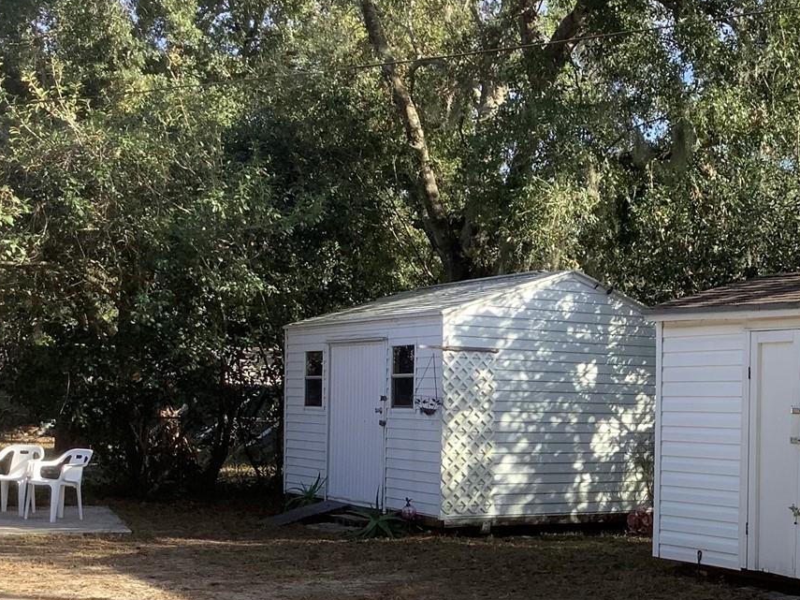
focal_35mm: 58
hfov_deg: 32.4
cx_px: 633
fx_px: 1340
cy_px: 477
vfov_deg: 24.8
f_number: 2.4
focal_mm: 3.3
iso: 25
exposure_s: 1/390
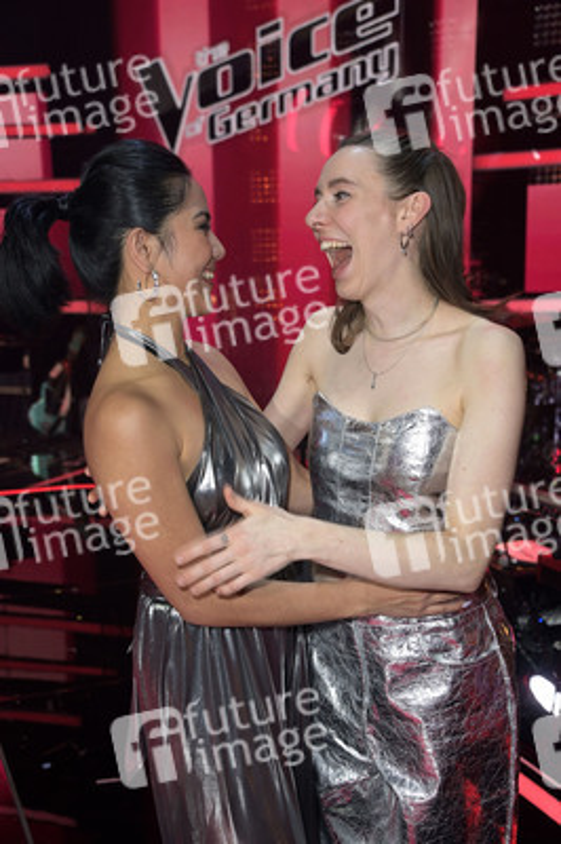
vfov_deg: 44.5
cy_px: 422
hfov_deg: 30.5
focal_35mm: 44
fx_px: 1030
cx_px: 280
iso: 2500
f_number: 5
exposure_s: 1/125
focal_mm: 44
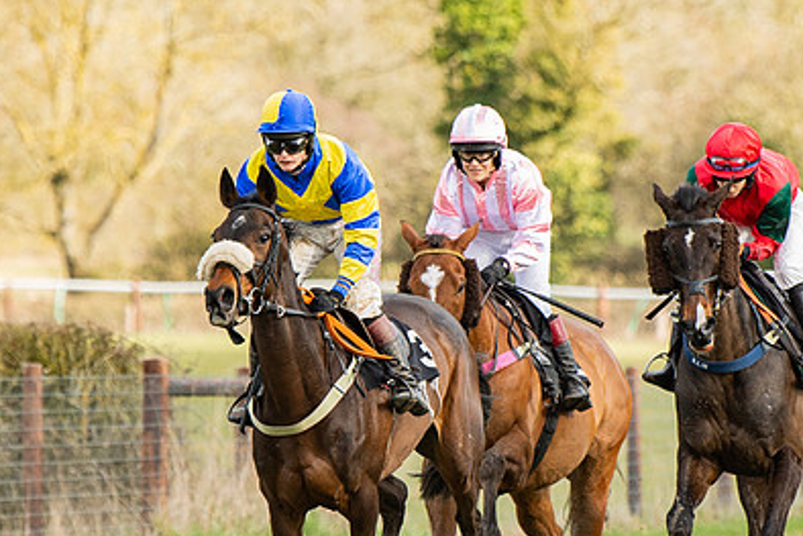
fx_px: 14793
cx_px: 314
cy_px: 389
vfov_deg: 2.1
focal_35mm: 663
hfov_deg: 3.1
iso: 400
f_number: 4
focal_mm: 185
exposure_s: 1/1000
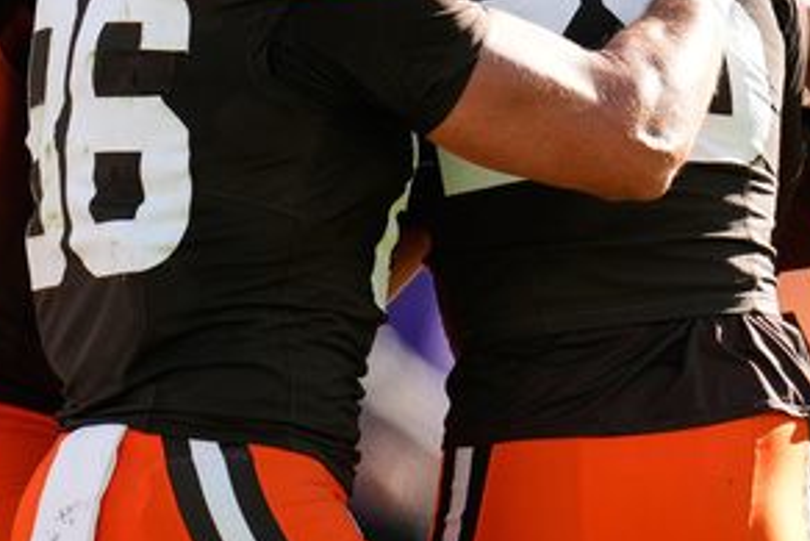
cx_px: 444
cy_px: 122
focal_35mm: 1401
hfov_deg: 1.5
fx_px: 31537
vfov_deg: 1.0
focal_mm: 400
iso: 640
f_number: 2.8
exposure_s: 1/3200
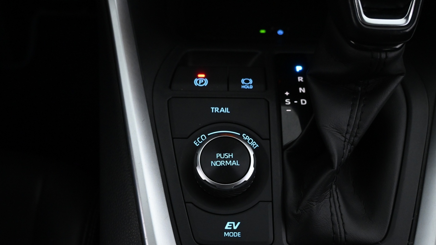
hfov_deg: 58.7
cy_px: 145
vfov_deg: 35.0
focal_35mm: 34
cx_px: 220
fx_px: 388
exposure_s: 1/60
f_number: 4
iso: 3200
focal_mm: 21
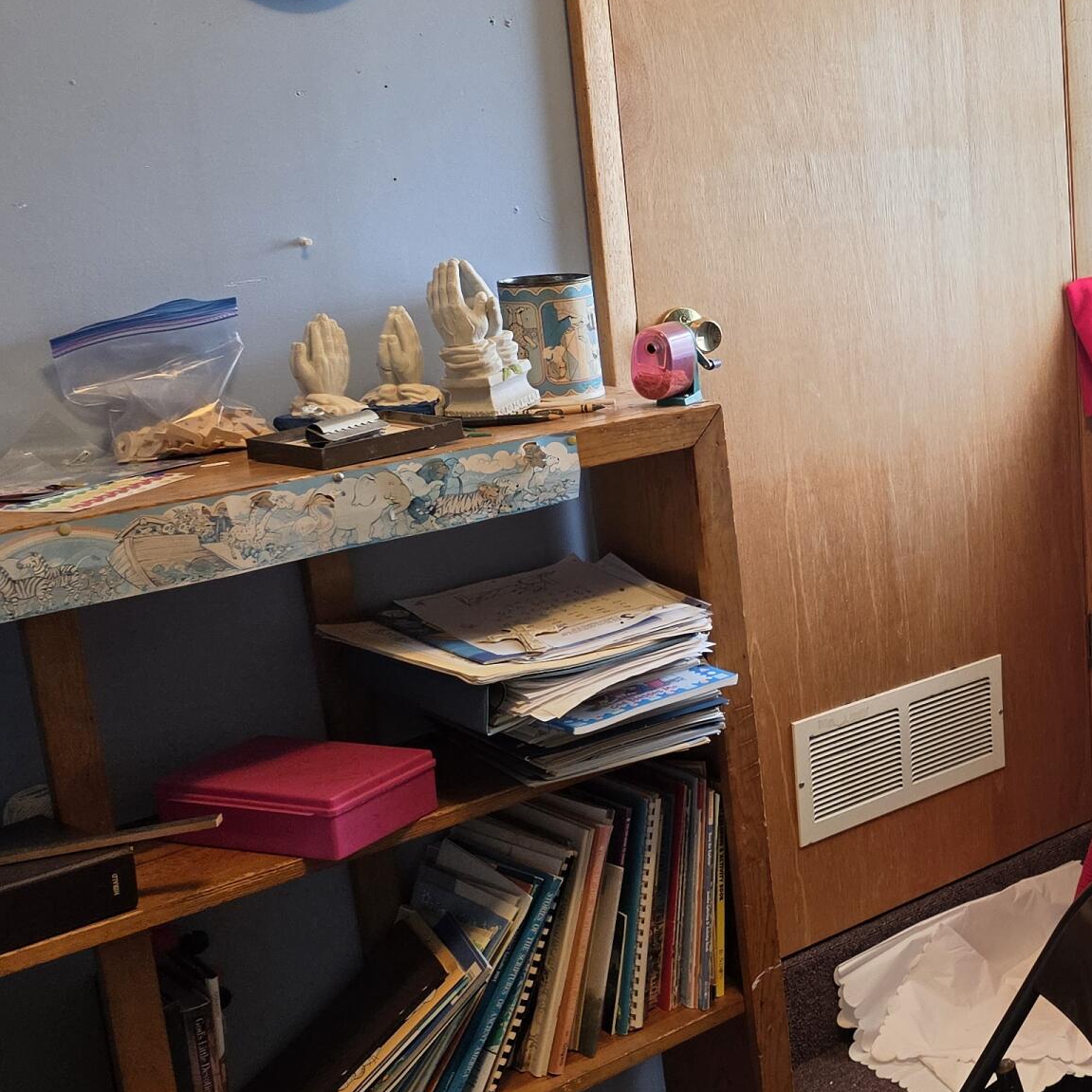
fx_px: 1892
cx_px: 1270
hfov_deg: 28.5
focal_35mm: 53
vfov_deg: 32.1
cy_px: 462
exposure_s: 1/120
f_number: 1.7
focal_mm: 6.25
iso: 200
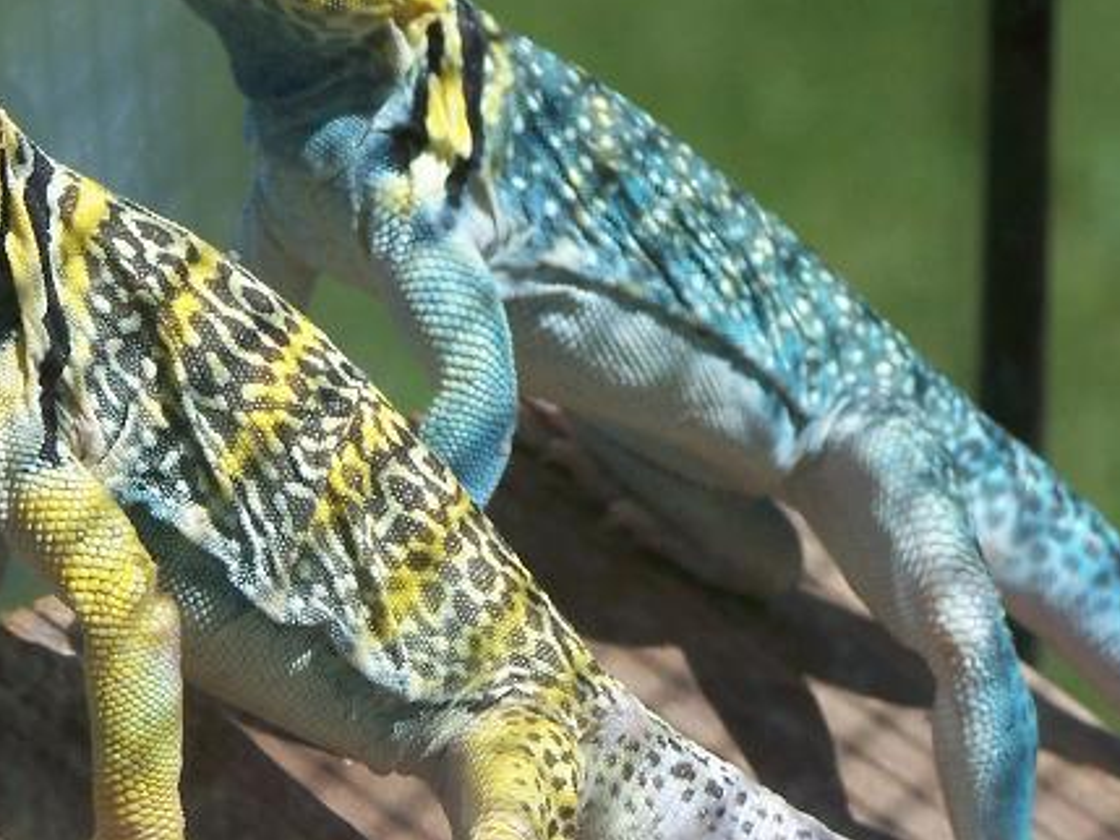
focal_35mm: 275
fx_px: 8900
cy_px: 203
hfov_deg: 7.2
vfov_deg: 5.4
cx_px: 193
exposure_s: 1/400
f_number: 4.5
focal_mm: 21.2
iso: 64
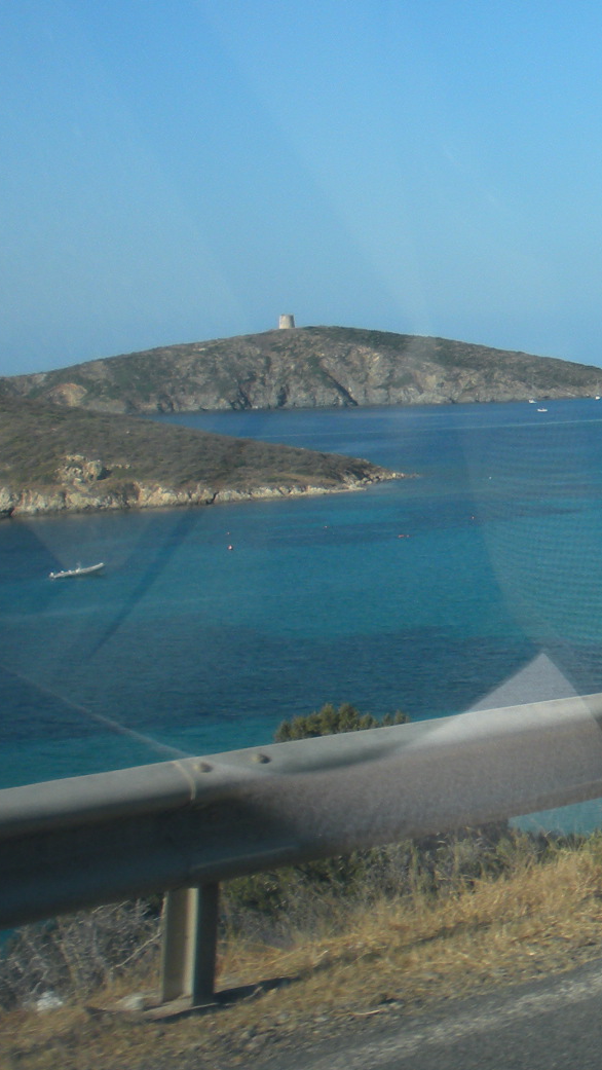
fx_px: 2127
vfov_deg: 28.2
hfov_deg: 15.2
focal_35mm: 75
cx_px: 839
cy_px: 460
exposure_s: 1/579
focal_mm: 6.3
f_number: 3.5
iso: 64
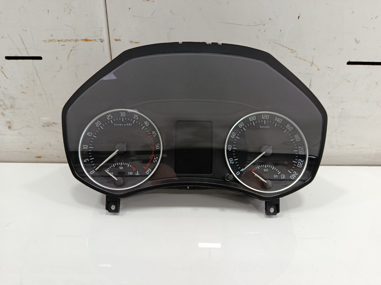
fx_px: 264
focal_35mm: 24
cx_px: 190
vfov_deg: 56.8
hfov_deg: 71.6
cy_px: 142
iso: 583
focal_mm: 5.24
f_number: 1.7
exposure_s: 1/50
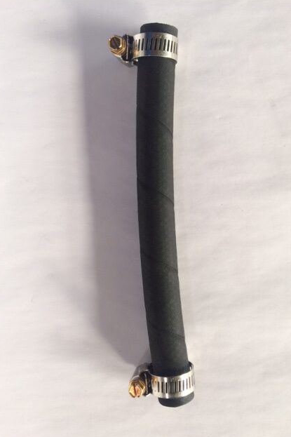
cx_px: 151
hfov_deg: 42.3
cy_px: 221
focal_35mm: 31
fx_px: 376
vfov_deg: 60.3
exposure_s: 1/33
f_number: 2.2
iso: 40
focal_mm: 4.15
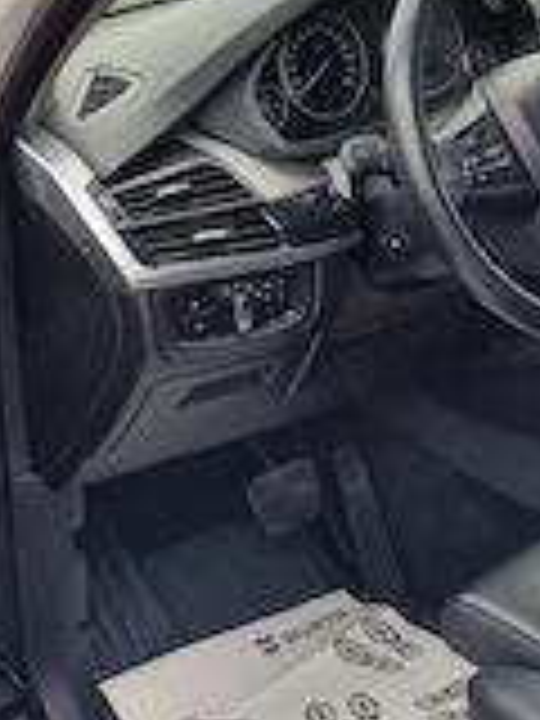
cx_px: 220
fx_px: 1352
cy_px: 333
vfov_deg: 29.8
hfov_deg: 22.6
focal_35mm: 65
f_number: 1.8
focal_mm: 5.4
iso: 40
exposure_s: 1/354
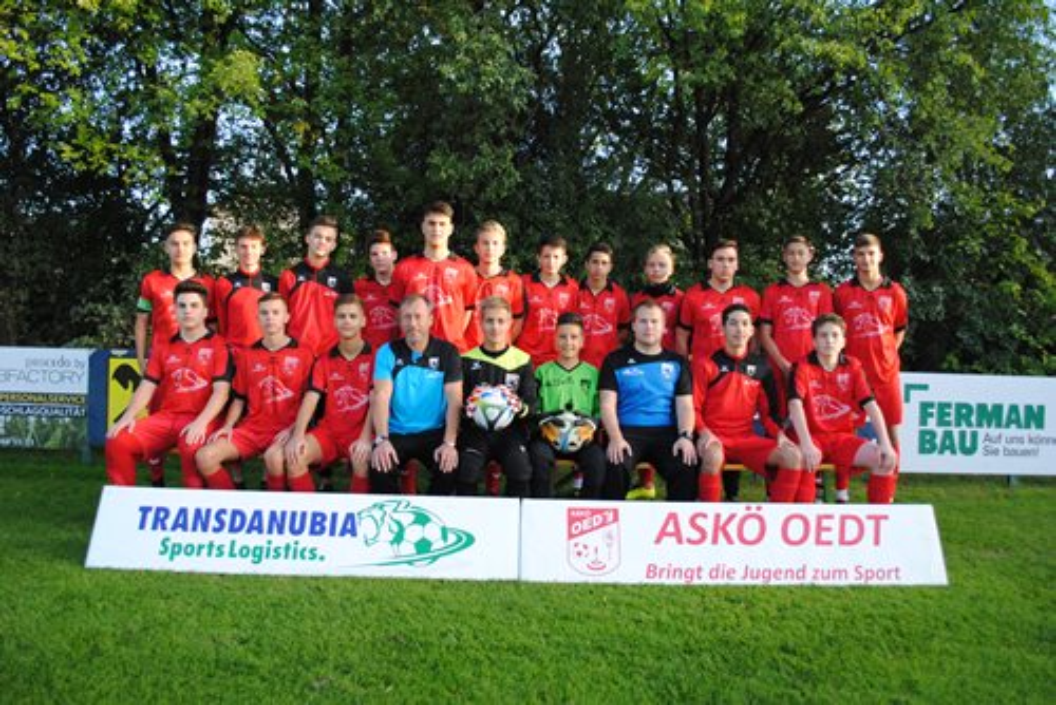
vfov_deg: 48.0
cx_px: 528
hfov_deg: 67.4
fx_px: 792
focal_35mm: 27
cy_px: 352
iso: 800
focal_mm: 18
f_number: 4.5
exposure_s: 1/640
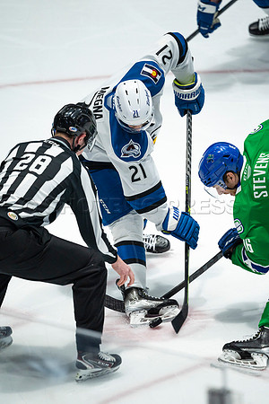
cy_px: 202
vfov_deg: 3.4
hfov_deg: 2.3
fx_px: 6724
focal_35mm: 600
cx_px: 134
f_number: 4
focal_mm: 600
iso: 2000
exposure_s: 1/1000
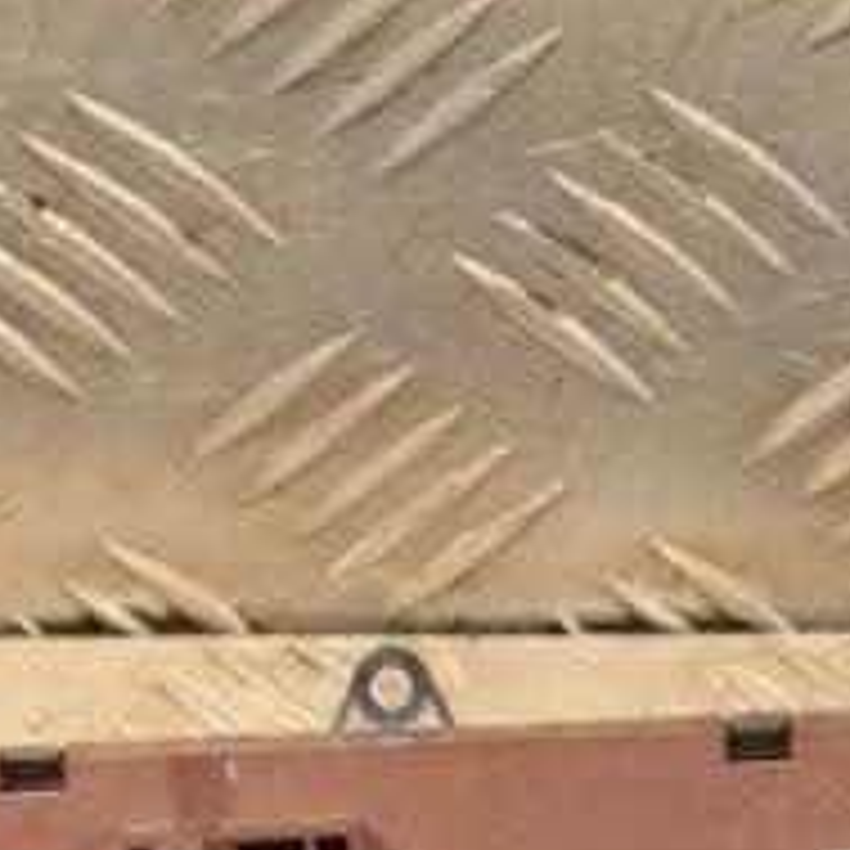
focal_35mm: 267
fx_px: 7418
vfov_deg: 6.5
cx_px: 436
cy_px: 742
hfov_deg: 6.6
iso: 800
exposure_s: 1/200
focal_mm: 66
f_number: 6.3
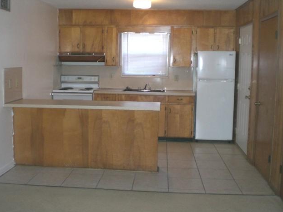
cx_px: 152
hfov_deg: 43.8
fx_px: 352
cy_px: 104
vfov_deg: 33.6
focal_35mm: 43
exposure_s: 1/60
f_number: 3.1
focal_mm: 6.3
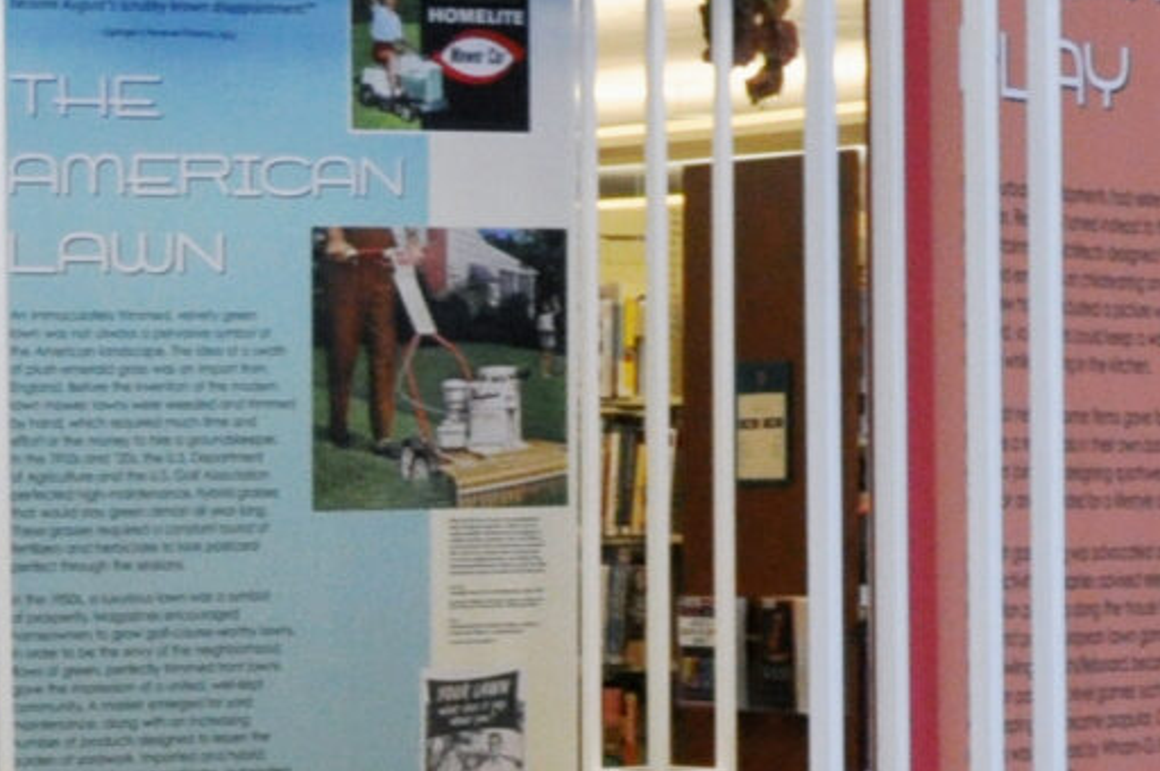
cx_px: -215
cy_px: 814
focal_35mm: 180
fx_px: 5793
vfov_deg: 7.6
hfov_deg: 11.2
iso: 800
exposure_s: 1/15
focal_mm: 24
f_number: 16
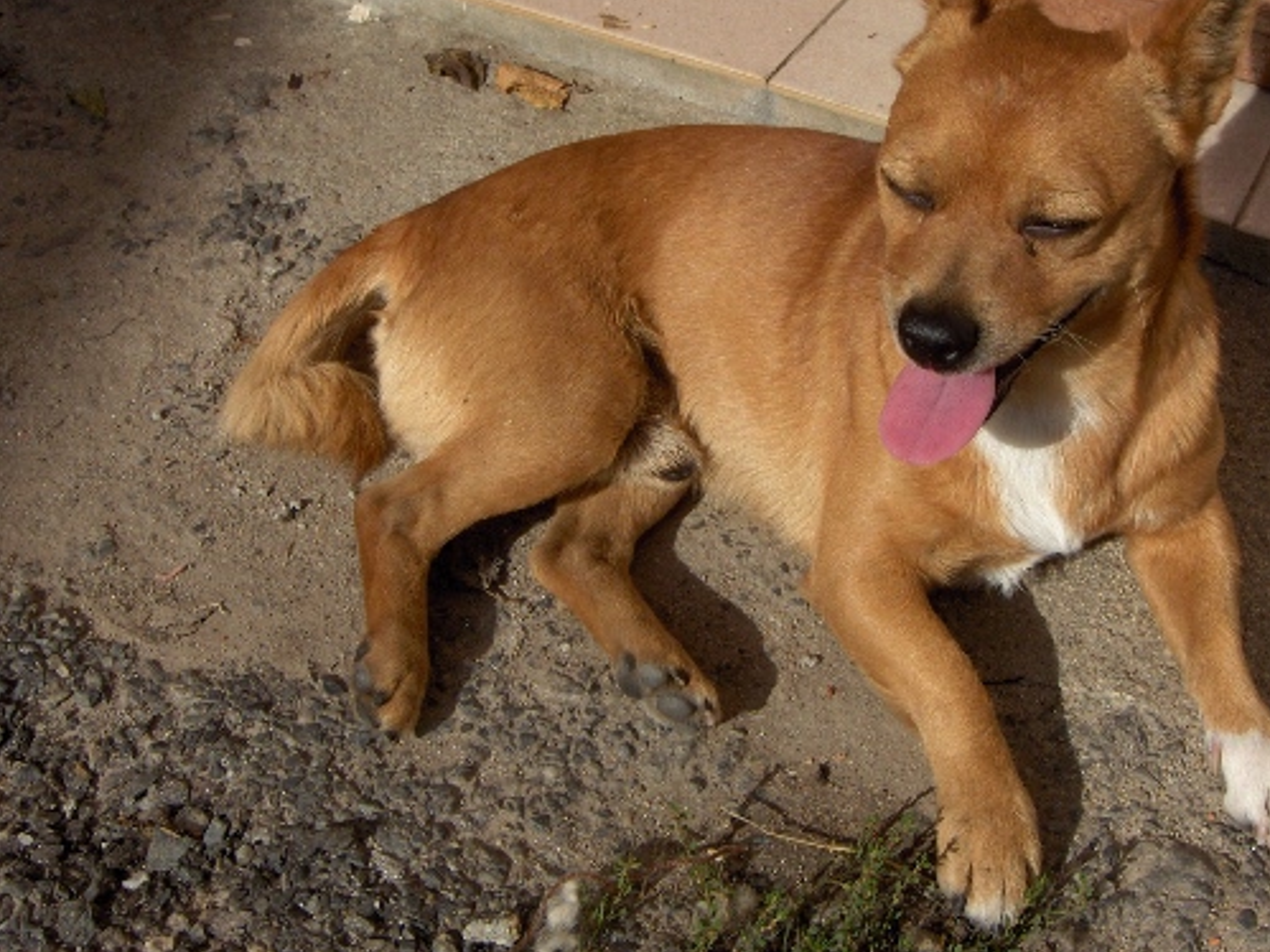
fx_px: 1834
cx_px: 771
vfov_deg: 29.0
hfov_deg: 38.0
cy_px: 384
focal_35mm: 50
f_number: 4.8
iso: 100
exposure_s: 1/1124
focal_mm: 8
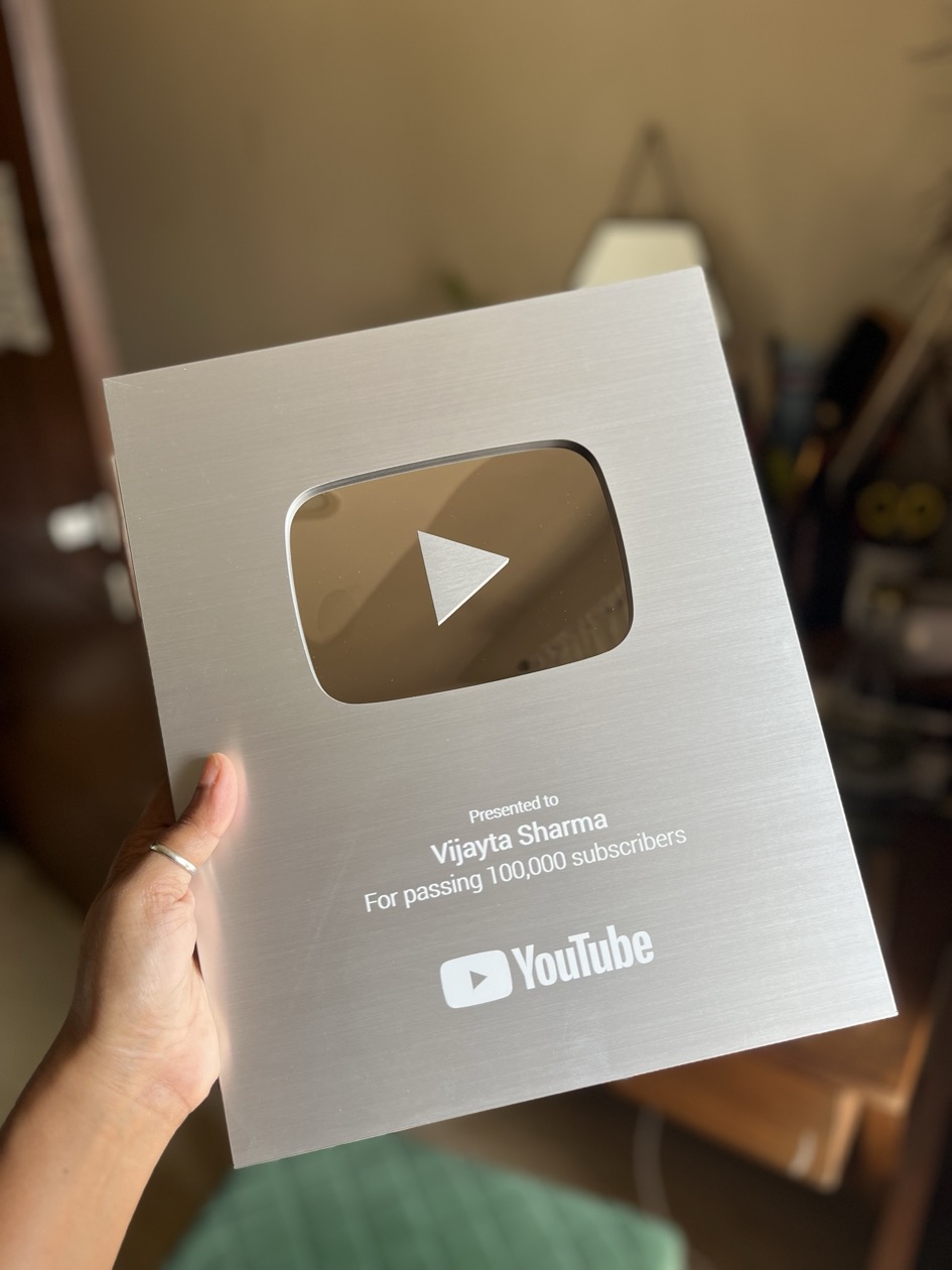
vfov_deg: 67.3
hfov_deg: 53.1
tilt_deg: -25.0
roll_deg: +3.1
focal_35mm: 26
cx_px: 476
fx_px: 953
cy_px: 635
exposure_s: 1/148
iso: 32
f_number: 1.6
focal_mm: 5.1
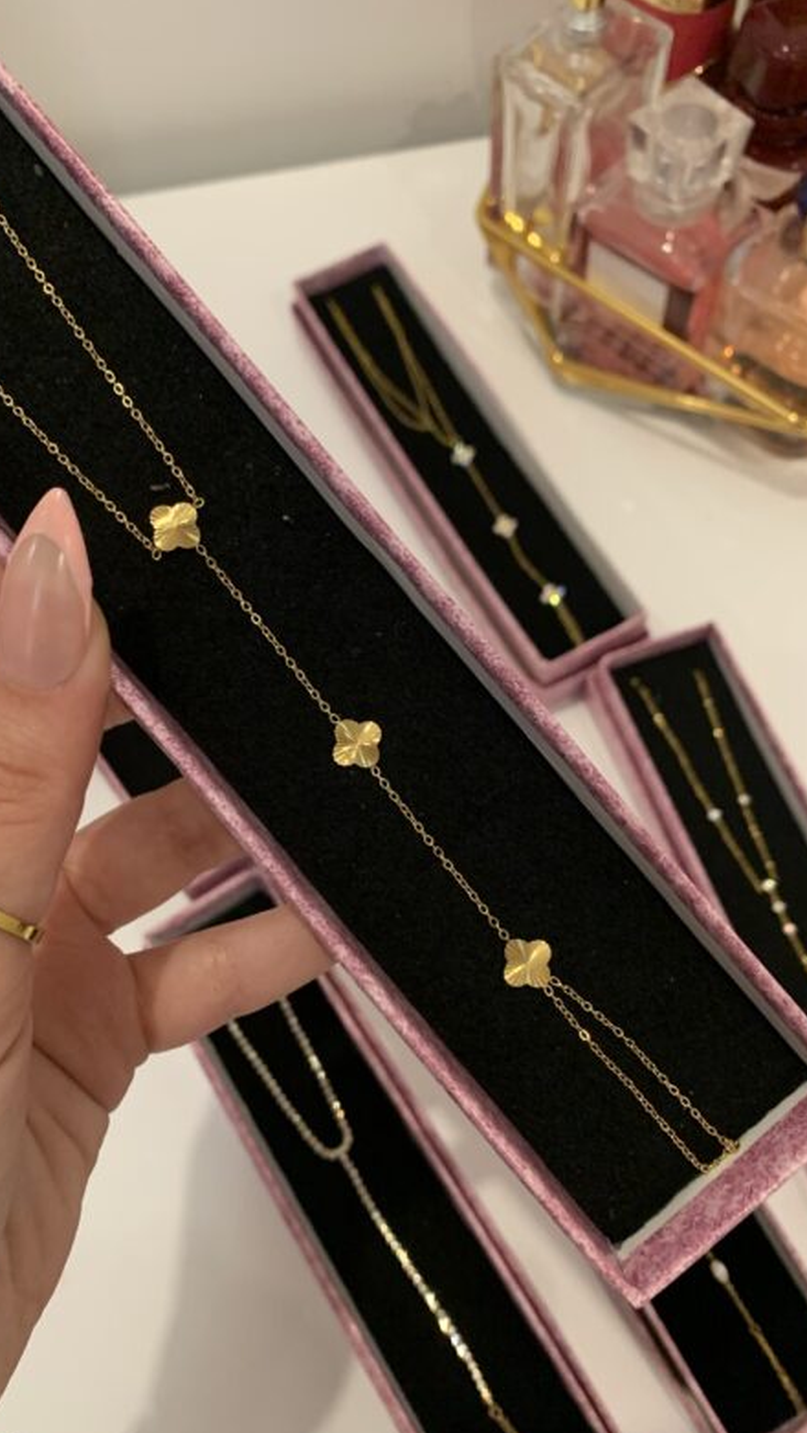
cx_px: 380
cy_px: 727
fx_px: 1102
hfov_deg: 40.2
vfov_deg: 66.0
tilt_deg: -65.8
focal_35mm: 29
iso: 400
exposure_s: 1/55
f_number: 1.8
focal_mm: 4.25
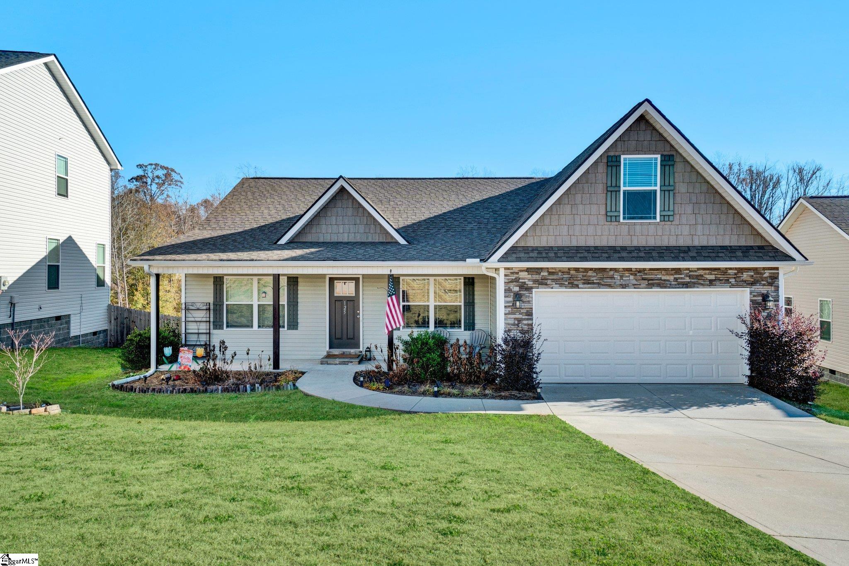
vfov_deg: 53.1
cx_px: 424
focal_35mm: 24
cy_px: 283
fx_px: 566
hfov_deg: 73.8
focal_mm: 16
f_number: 8
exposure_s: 1/800
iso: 400
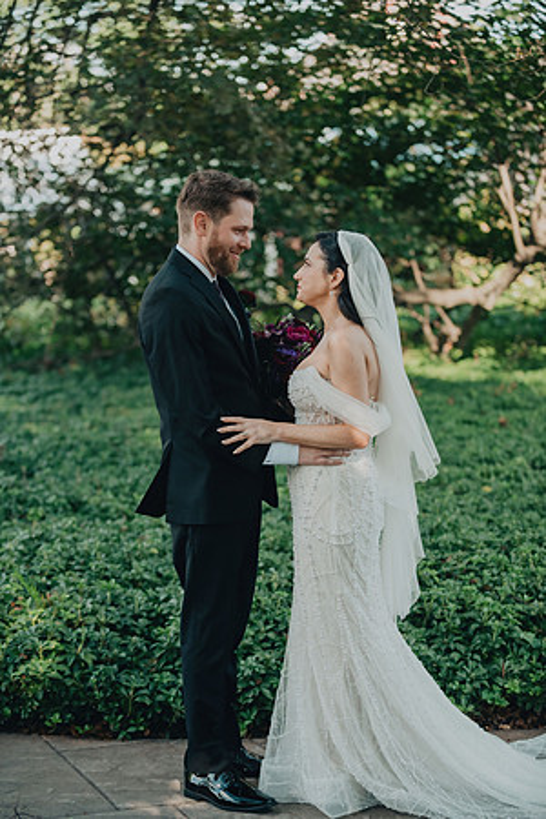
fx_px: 1592
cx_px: 273
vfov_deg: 28.8
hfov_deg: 19.5
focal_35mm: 70
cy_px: 410
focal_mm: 70
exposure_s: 1/1250
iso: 800
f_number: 2.8
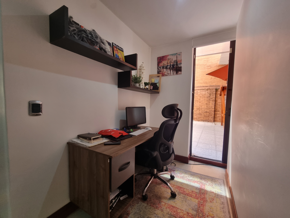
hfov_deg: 106.2
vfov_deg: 89.9
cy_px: 109
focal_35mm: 13
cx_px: 145
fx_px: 109
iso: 160
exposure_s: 1/60
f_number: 2.2
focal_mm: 2.2
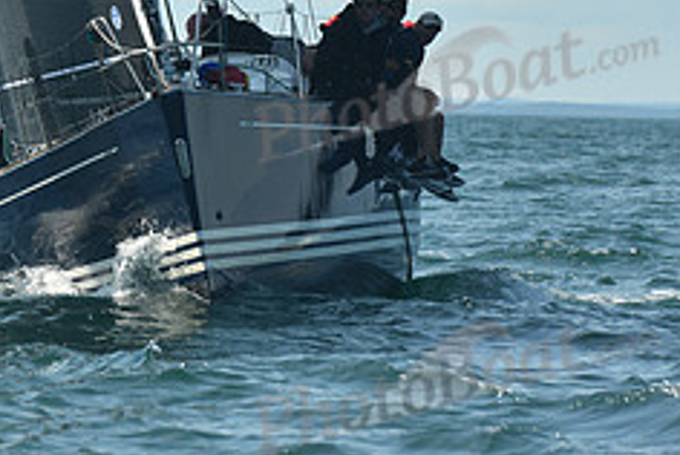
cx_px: 107
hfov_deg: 4.2
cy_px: -22
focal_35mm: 491
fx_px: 9286
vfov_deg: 2.8
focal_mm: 200
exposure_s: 1/640
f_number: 8
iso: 320
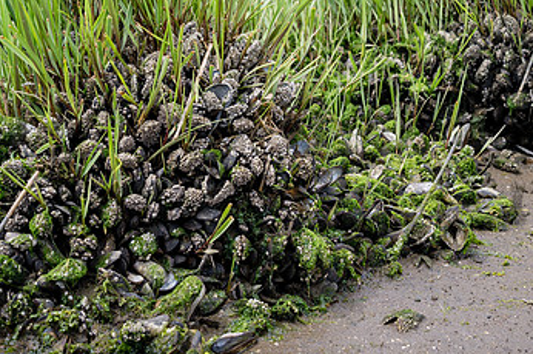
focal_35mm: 83
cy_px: 54
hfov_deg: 24.5
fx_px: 1228
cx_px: 290
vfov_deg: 16.3
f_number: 4.5
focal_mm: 39
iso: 80
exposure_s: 1/250
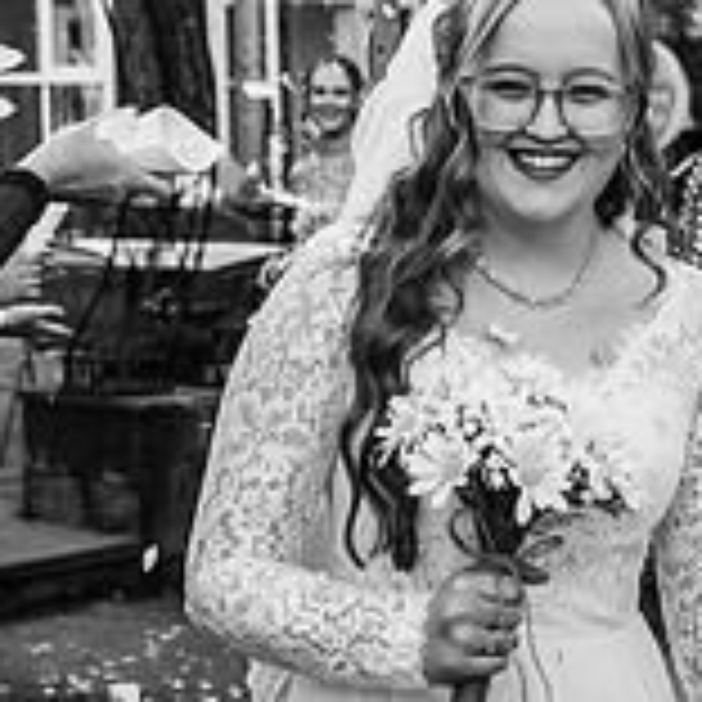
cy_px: 184
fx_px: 2180
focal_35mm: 95
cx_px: 580
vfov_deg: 18.2
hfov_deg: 18.1
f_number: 4
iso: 360
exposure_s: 1/640
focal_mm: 30
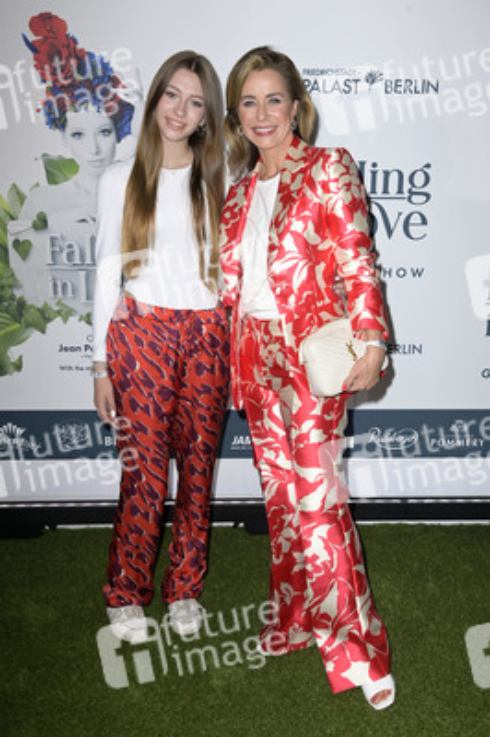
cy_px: 368
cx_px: 245
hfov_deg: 31.8
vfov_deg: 46.4
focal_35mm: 42
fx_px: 859
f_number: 6.3
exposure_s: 1/250
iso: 640
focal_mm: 42
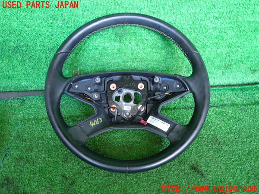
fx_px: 187
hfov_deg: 69.4
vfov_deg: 54.9
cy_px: 97
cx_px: 130
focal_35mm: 25
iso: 250
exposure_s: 1/30
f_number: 2
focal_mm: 4.5
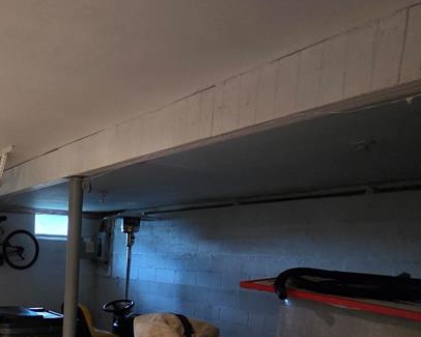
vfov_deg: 42.2
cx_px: 24
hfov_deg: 48.3
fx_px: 399
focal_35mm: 32
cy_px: 301
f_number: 2.2
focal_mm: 2.2
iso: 1600
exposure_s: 1/24
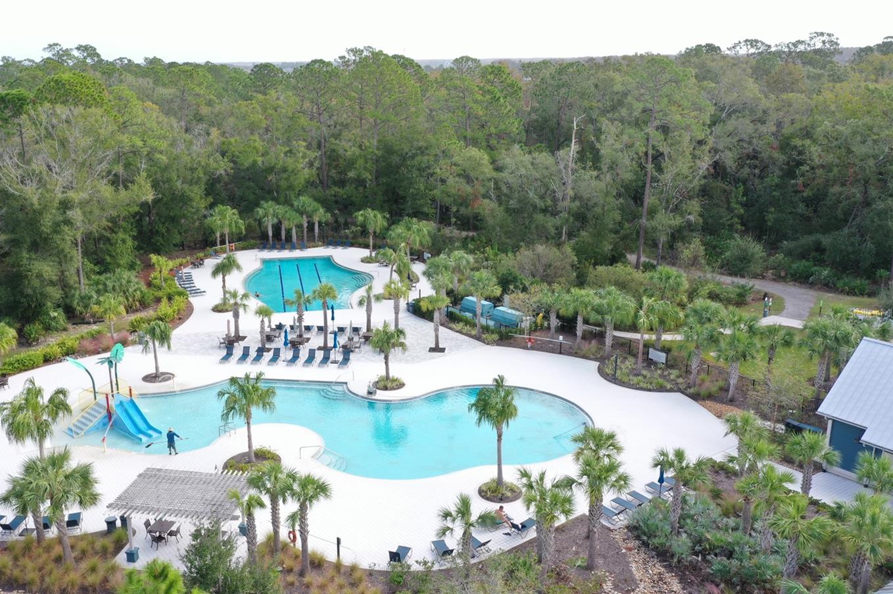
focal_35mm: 33
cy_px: 313
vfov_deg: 39.9
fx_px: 818
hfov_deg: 57.0
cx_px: 379
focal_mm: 10.26
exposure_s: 1/100
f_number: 6.3
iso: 100
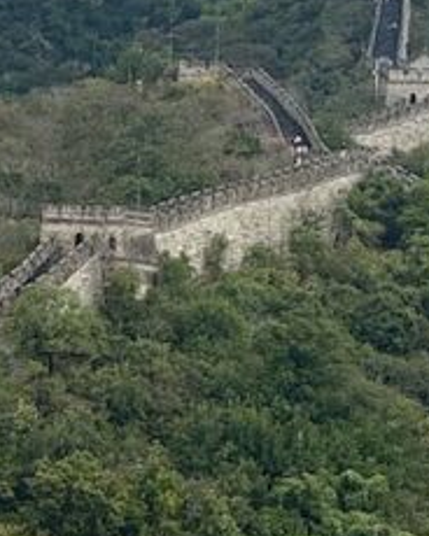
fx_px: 5301
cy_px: 571
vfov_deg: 5.8
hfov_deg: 4.6
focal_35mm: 334
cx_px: 51
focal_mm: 9
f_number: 2.8
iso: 25
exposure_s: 1/243
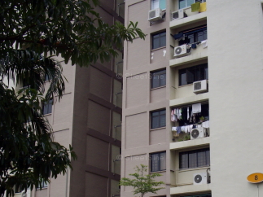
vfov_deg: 22.9
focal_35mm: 63
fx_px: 478
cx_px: 178
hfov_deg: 30.5
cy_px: 159
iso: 80
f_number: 5.6
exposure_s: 1/200
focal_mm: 6.2
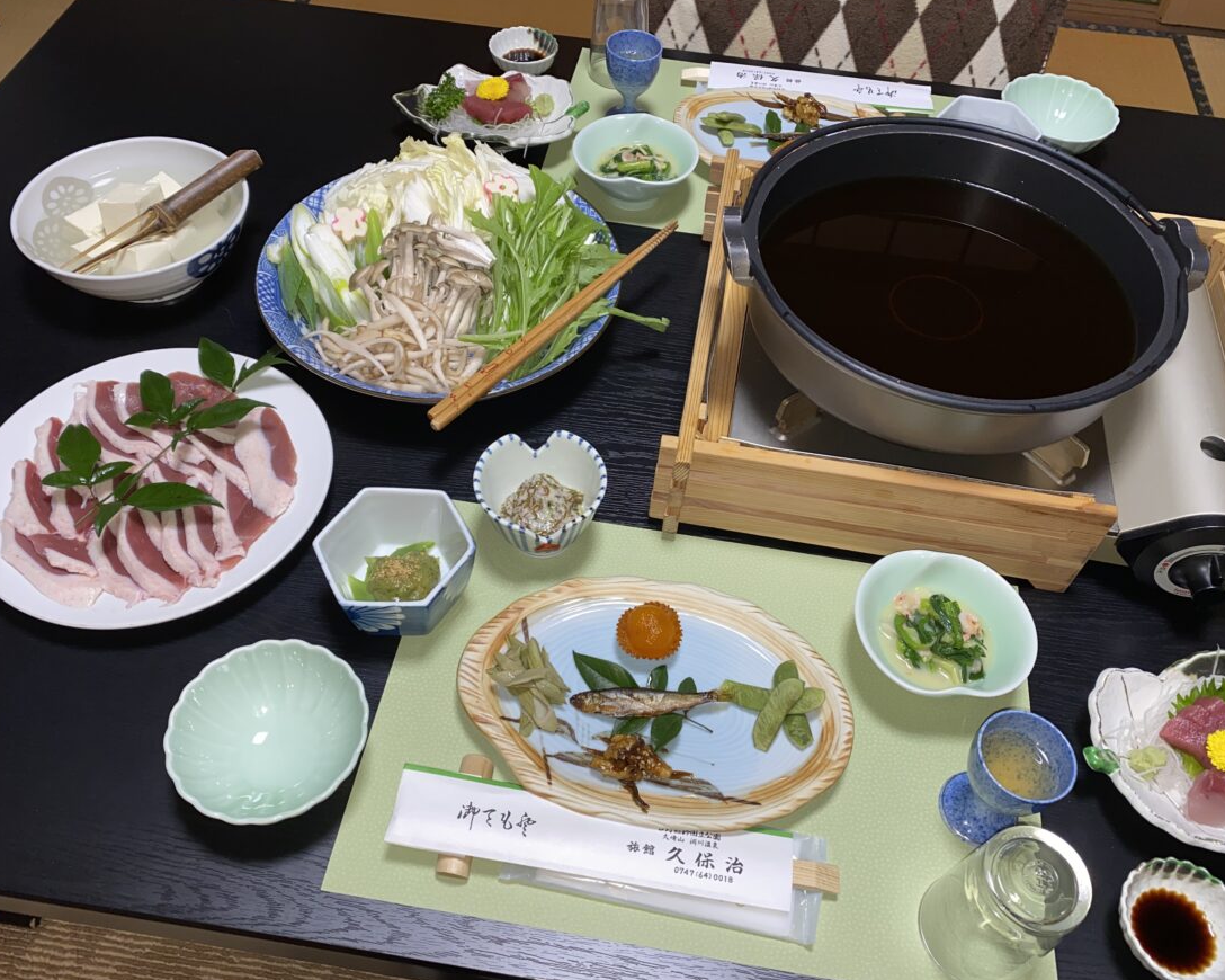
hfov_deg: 62.2
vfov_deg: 51.5
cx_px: 609
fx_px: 1015
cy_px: 499
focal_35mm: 28
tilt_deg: -52.0
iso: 40
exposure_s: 1/33
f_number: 1.8
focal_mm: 4.25
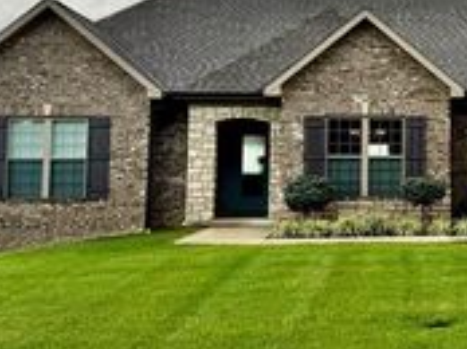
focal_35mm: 69
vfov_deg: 21.1
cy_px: 87
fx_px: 930
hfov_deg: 27.0
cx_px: 437
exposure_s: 1/2445
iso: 80
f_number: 1.78
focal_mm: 6.76
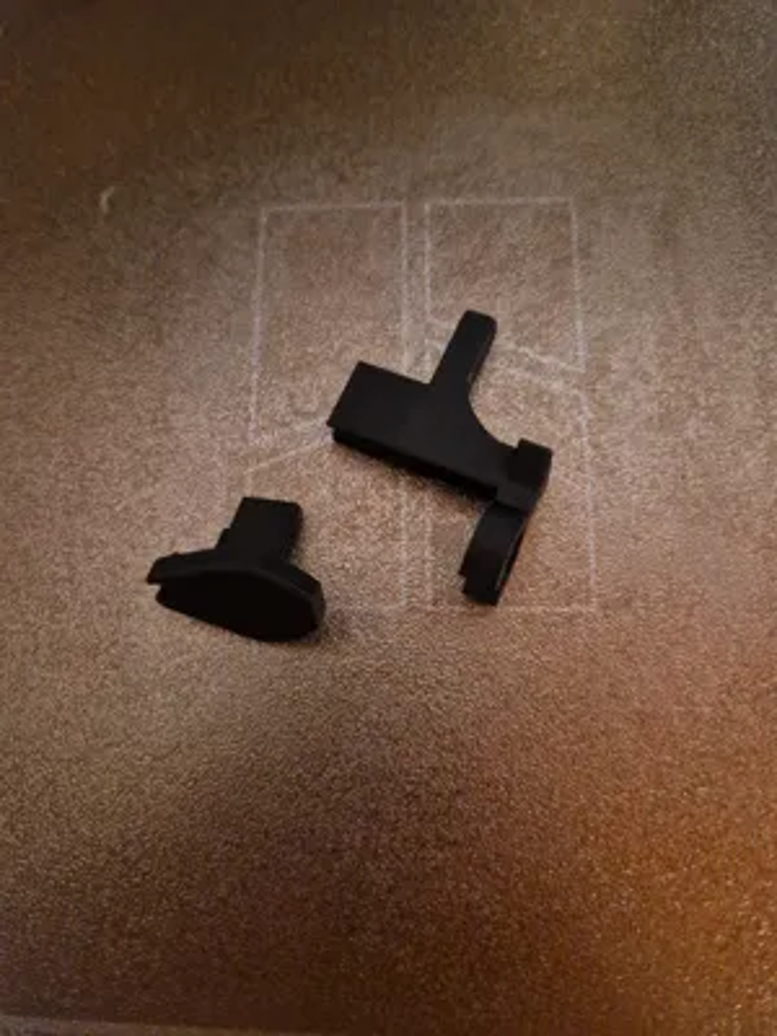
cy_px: 518
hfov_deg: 58.9
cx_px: 388
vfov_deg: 73.9
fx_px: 688
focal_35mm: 23
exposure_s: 1/25
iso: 1250
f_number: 1.8
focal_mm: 5.4
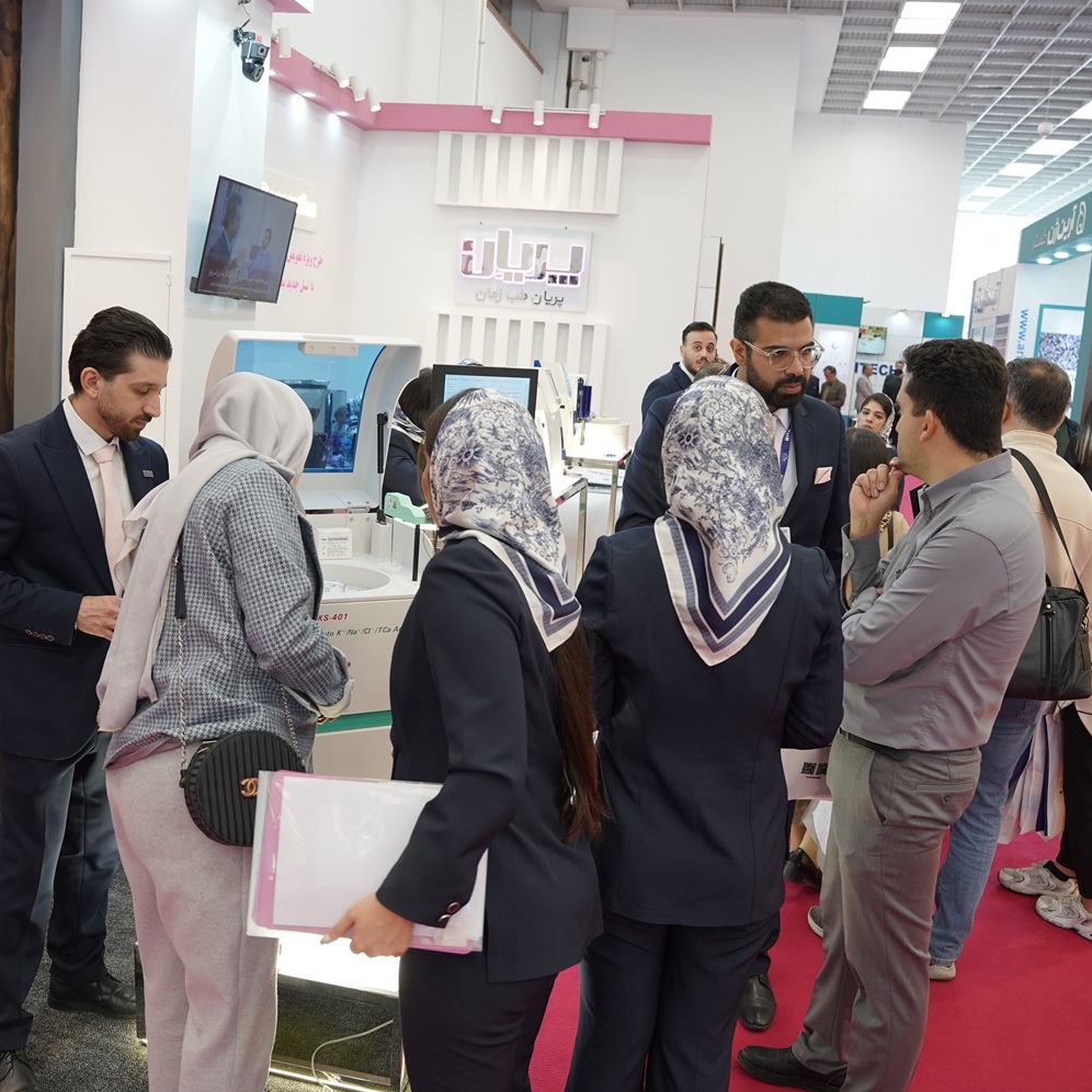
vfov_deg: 49.9
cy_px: 547
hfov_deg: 49.8
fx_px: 1174
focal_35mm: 33
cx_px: 488
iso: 1000
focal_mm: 25.7
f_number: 4
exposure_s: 1/160
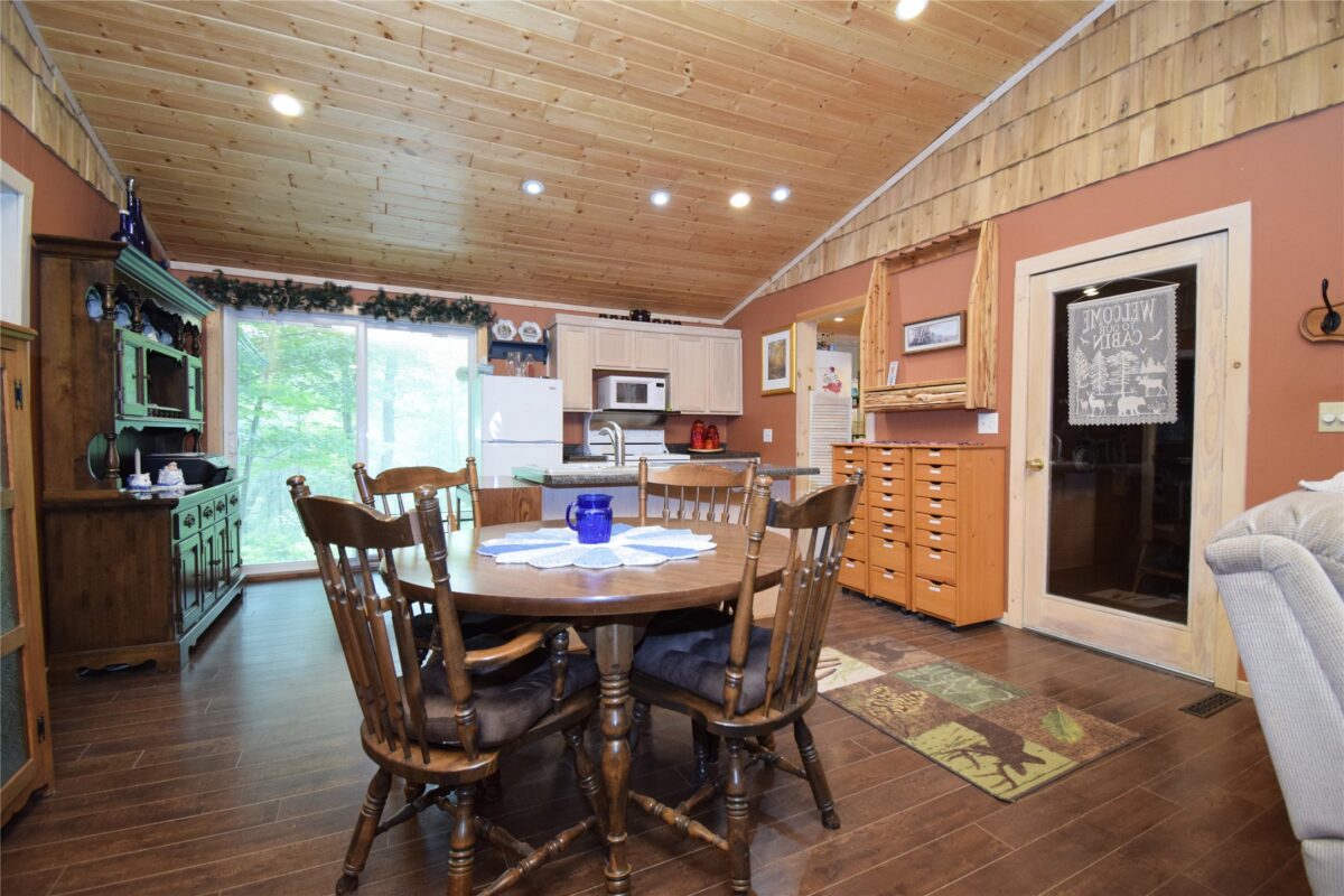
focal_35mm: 15
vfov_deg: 77.3
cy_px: 448
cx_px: 672
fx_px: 560
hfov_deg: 100.4
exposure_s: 1/60
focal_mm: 10
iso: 1400
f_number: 4.5
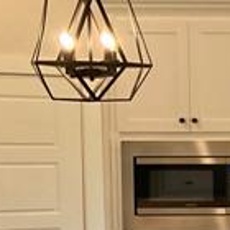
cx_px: 790
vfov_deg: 9.6
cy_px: 237
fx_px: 1361
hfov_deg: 7.8
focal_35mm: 181
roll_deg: -1.1
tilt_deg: -0.8
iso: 64
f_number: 1.8
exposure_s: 1/120
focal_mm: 3.99
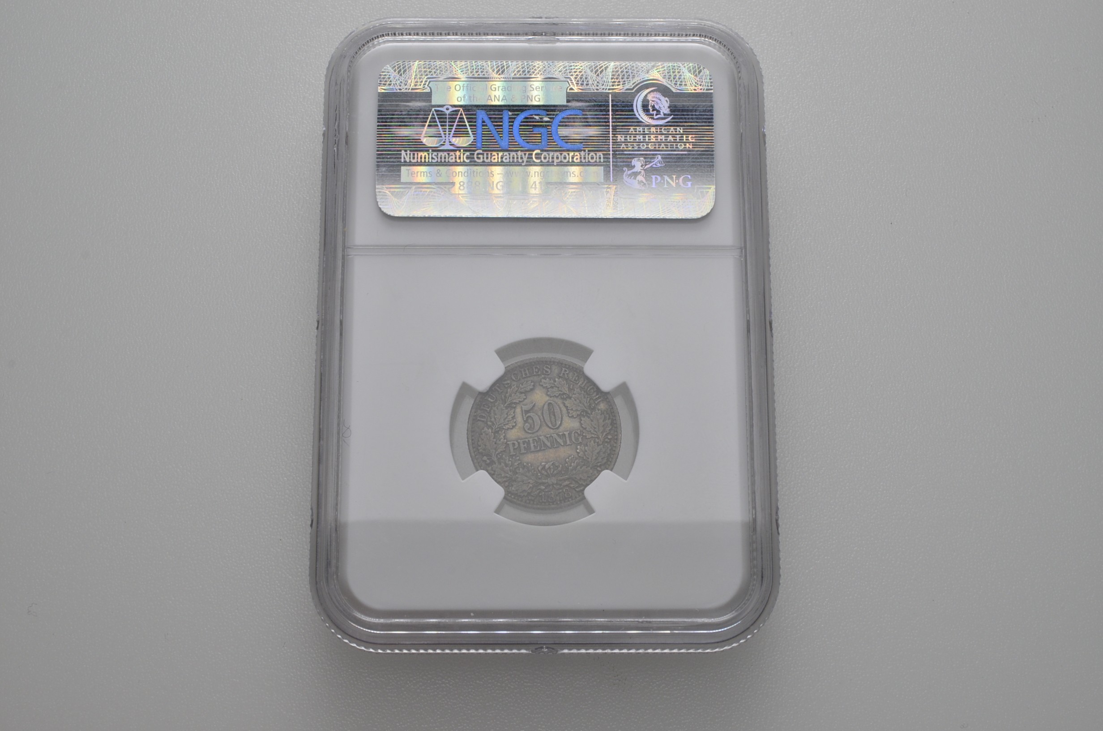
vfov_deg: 28.0
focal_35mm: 48
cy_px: 366
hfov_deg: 41.2
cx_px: 552
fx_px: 1468
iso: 400
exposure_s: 1/200
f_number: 14
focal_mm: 32
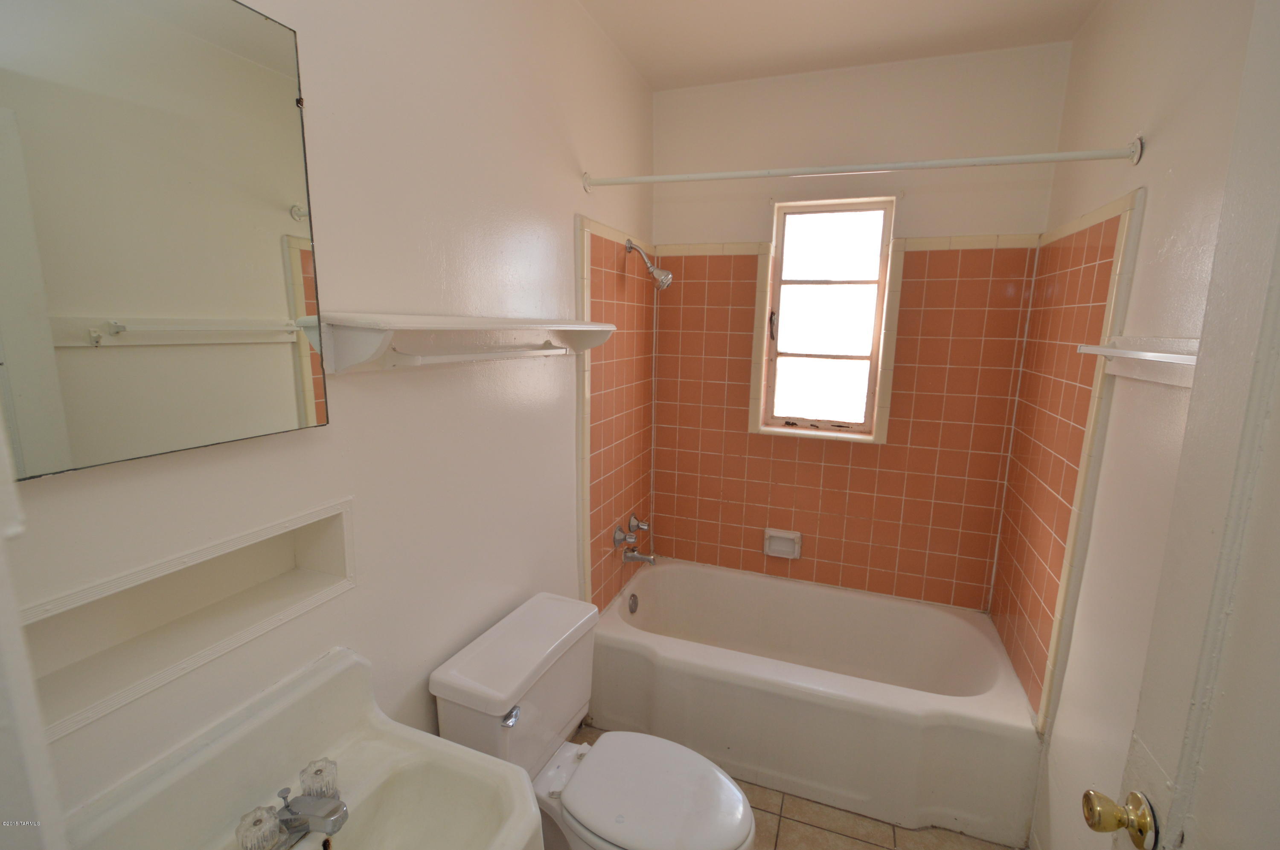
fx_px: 533
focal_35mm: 15
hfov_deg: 100.4
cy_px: 425
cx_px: 640
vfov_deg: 77.2
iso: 400
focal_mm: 10
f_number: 5
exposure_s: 1/100
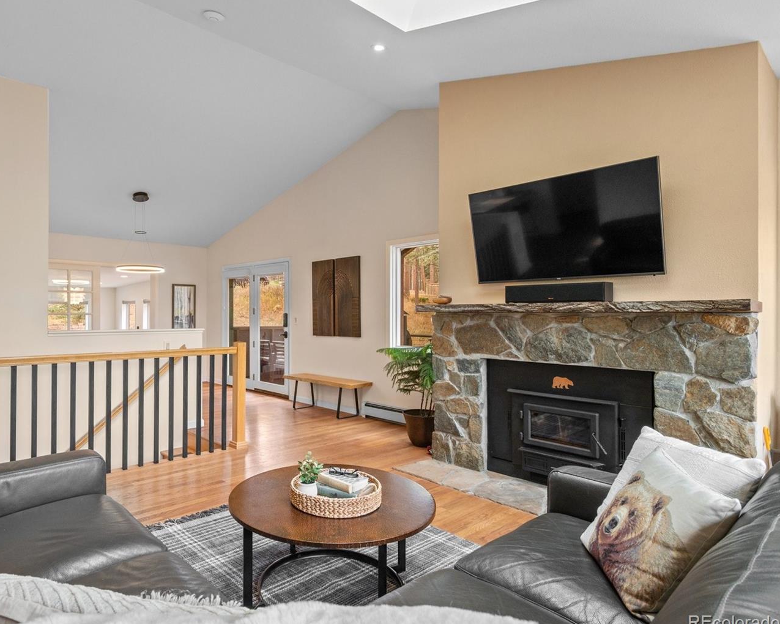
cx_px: 298
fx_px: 462
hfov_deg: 79.1
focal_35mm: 20
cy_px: 310
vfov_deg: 68.1
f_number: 8
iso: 500
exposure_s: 1/25
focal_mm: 17
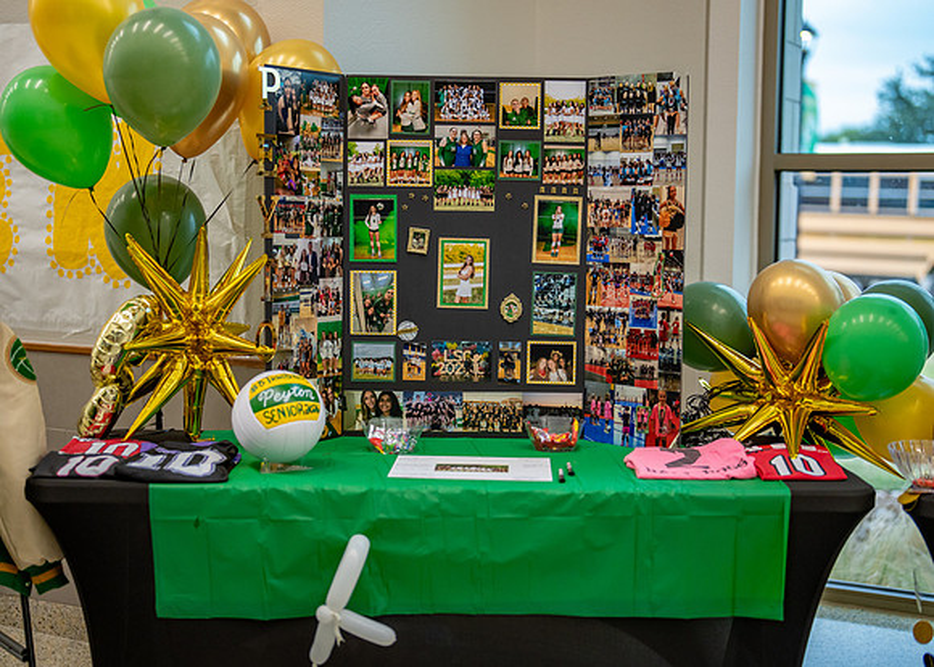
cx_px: 480
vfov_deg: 25.4
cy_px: 322
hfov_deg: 35.1
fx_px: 1478
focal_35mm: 56
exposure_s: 1/400
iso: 1250
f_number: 1.2
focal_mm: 50
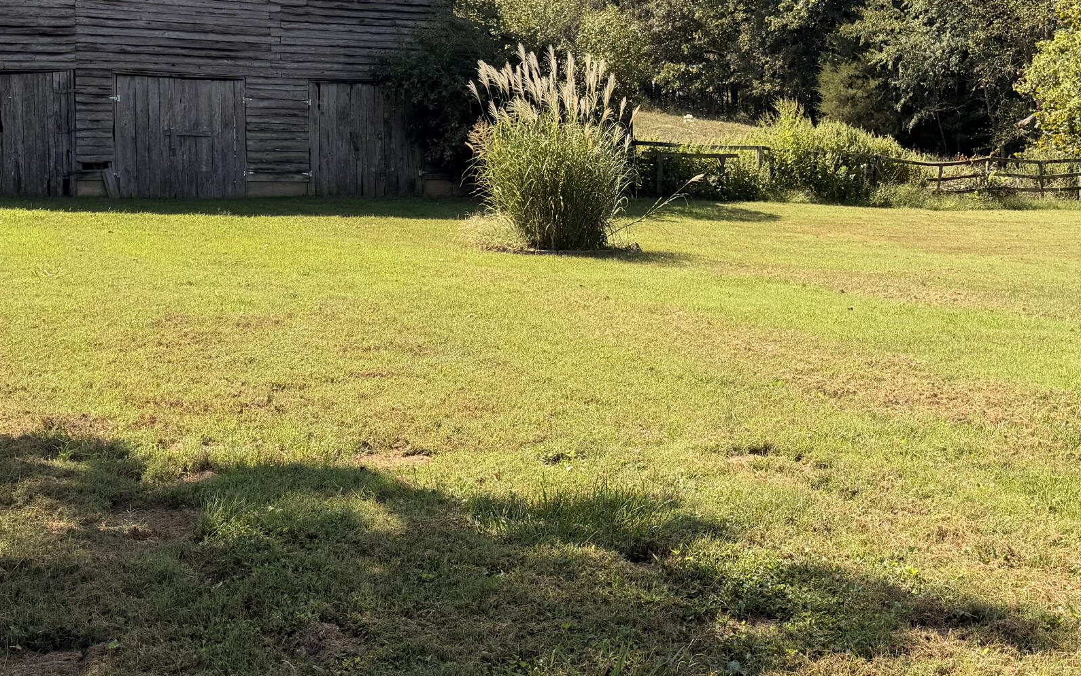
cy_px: 129
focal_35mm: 48
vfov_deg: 26.4
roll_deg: +1.5
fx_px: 1414
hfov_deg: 41.7
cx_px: 627
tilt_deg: +2.5
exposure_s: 1/3425
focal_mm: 6.76
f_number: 1.78
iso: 80
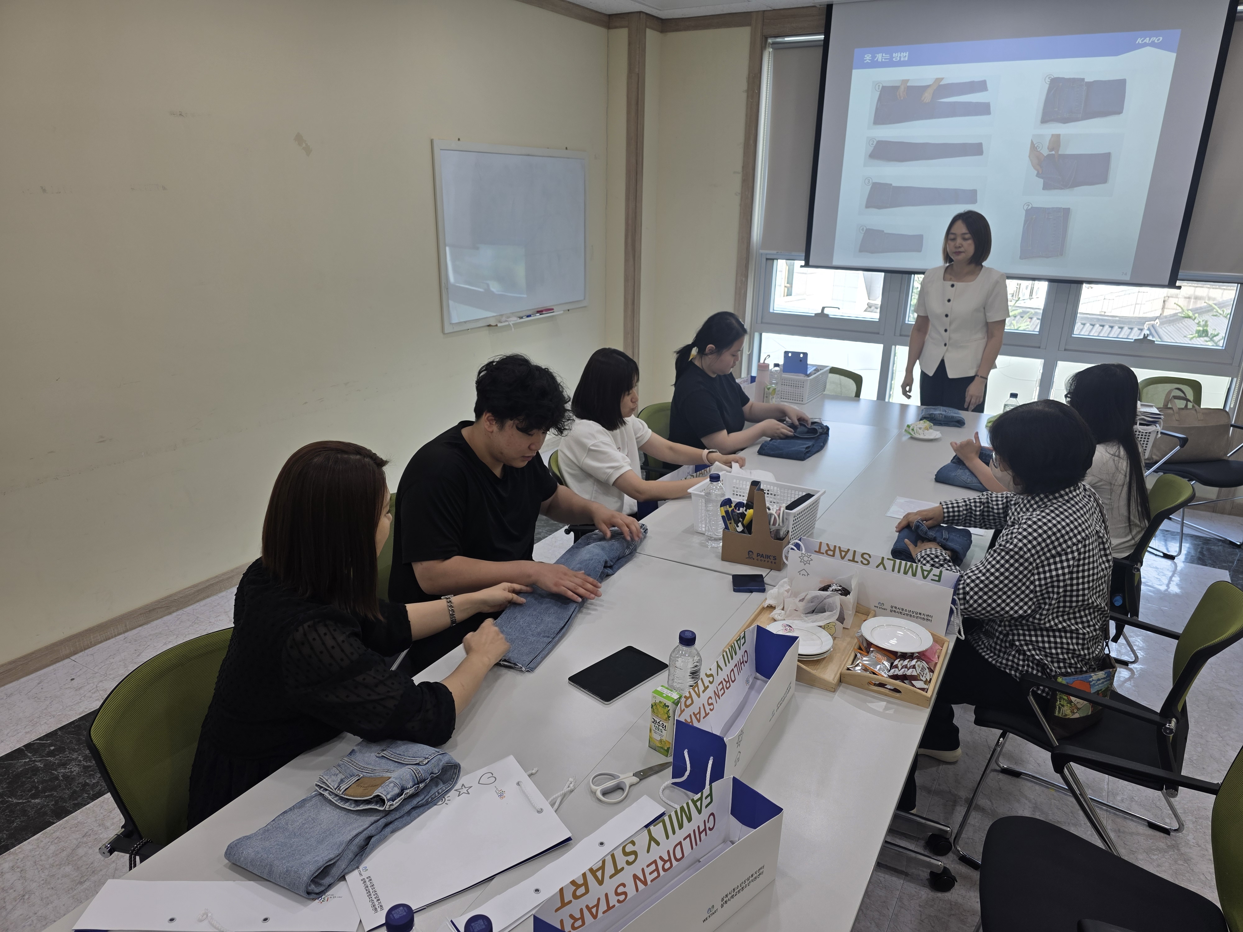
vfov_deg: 58.9
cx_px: 622
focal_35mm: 23
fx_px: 826
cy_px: 466
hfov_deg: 73.9
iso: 40
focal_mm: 6.3
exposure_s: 1/120
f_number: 1.7
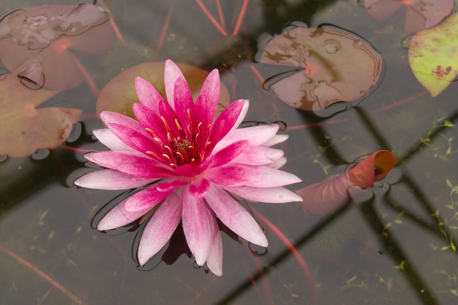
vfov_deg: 22.6
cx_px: 229
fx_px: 763
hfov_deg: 33.4
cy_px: 152
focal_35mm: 60
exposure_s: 1/500
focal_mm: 40
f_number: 10
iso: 2000
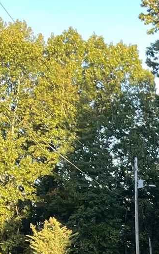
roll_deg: -0.4
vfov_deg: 15.6
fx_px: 852
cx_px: 289
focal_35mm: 123
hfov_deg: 10.1
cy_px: 384
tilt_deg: -9.5
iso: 32
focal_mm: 5.1
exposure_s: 1/171
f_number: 1.6
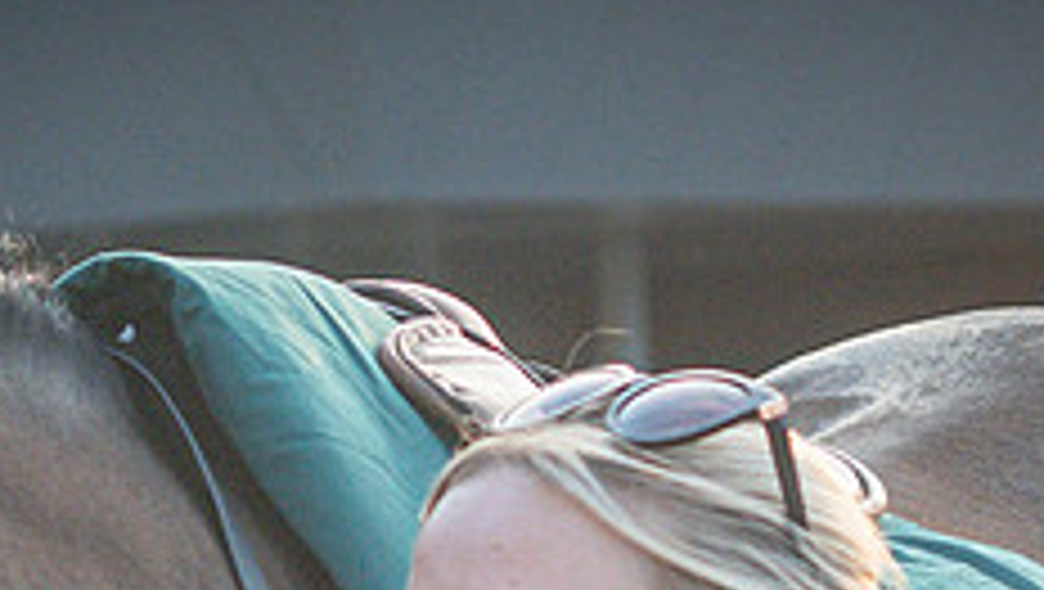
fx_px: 9144
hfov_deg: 6.5
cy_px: 657
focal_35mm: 330
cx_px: 570
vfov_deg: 3.7
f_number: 3.5
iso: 640
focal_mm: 50
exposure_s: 1/1250
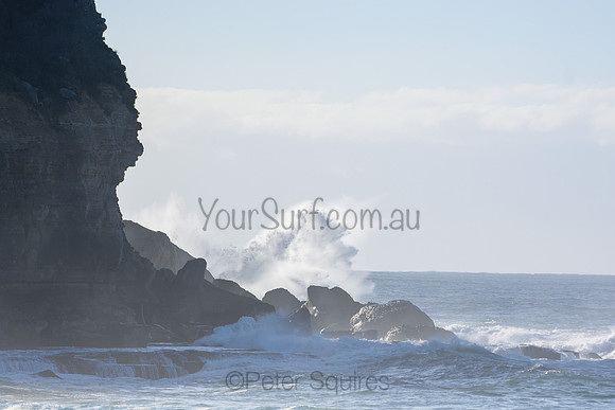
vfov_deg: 4.6
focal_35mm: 300
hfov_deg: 6.9
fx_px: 5126
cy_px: 205
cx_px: 308
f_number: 5.6
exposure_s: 1/2000
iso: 220
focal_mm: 200
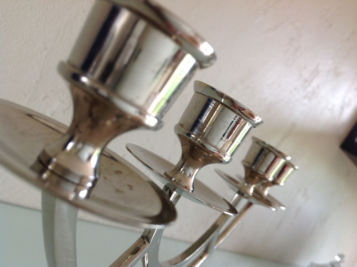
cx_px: 178
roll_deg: -33.0
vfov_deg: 40.6
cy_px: 134
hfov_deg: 52.7
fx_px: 360
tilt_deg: -2.3
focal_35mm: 35
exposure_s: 1/20
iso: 50
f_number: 2.4
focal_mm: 4.28
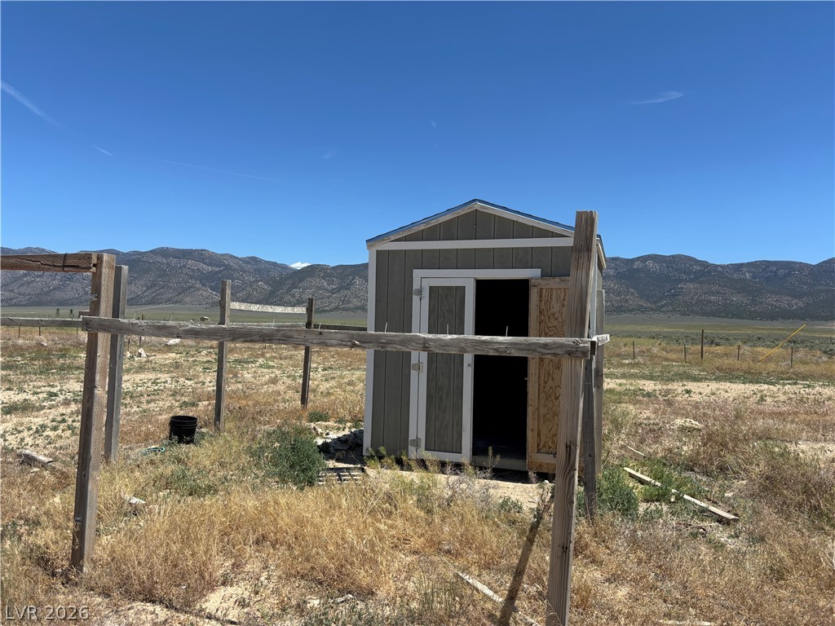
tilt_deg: +1.4
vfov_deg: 53.1
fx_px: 627
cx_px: 418
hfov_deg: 67.3
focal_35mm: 26
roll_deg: -1.0
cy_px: 313
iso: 50
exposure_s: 1/3205
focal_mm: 5.96
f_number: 1.6
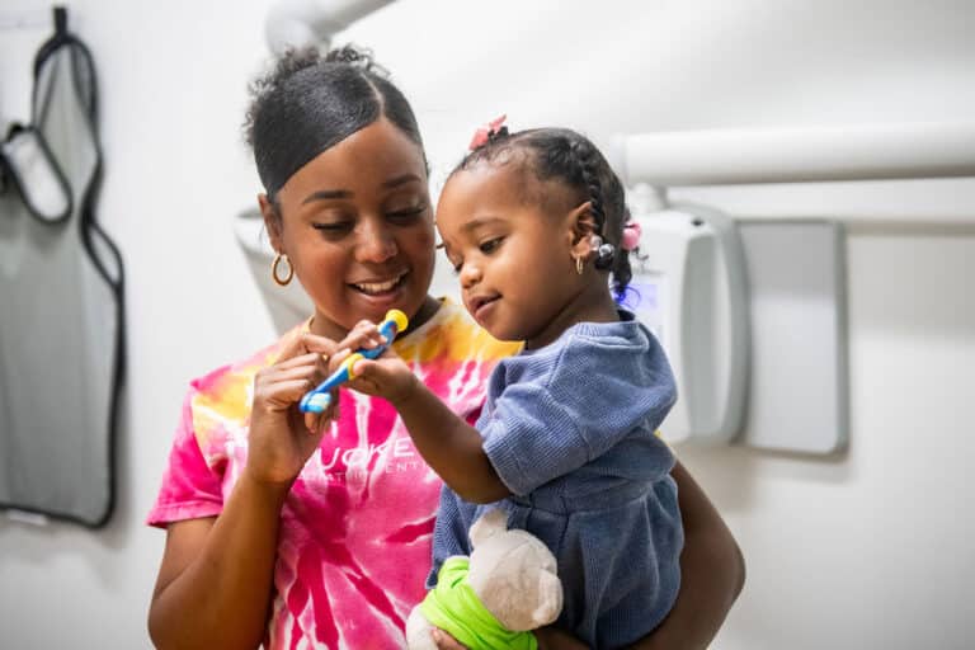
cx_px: 488
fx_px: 1625
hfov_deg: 33.4
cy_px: 325
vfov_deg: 22.6
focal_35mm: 60
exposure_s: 1/320
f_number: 2.8
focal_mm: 50
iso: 1600
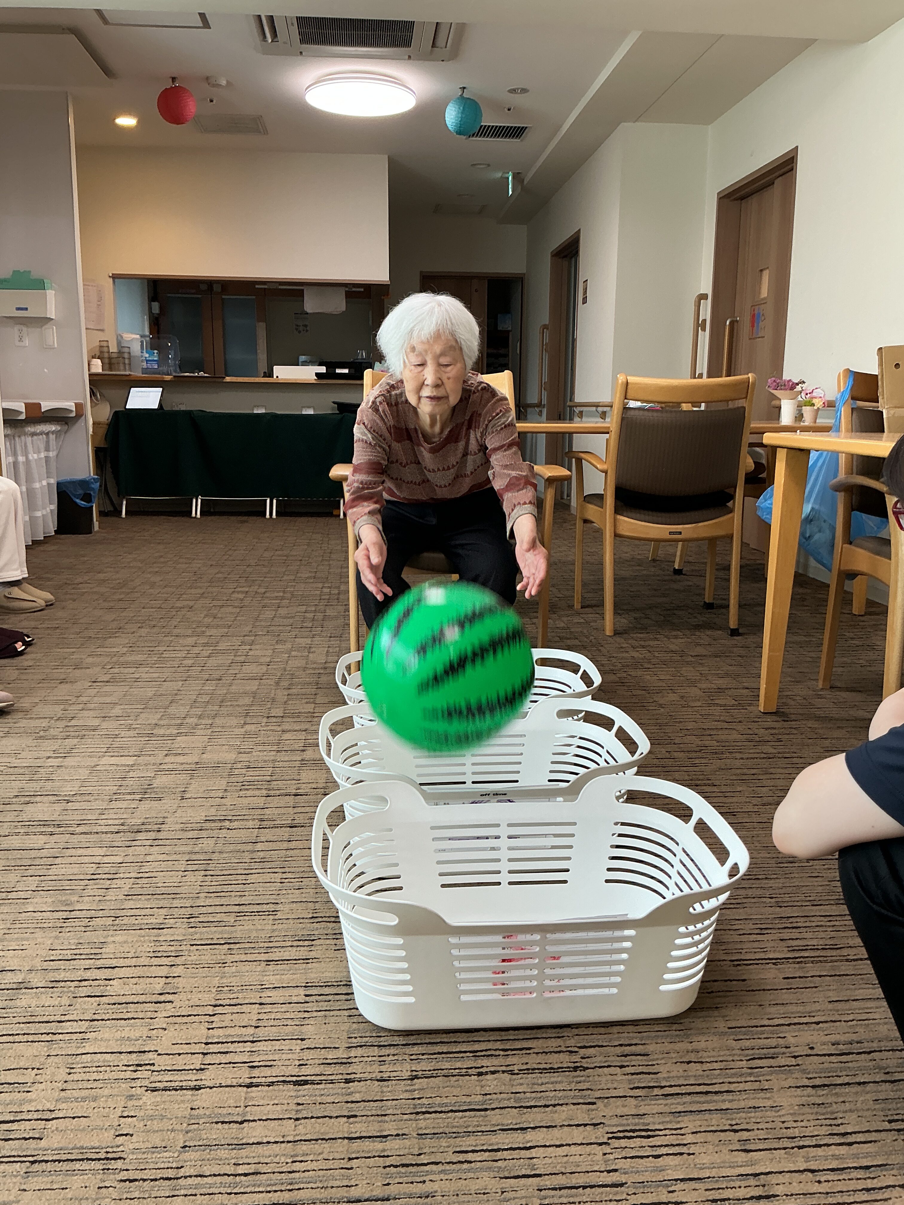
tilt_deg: -11.0
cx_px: 452
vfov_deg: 61.7
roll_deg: -0.2
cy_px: 602
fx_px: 1010
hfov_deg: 48.2
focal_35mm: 29
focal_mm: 3
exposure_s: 1/50
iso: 50
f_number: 1.8
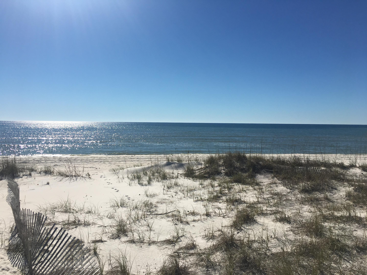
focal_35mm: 29
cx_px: 184
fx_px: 307
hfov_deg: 61.7
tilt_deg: -2.9
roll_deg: -1.8
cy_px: 138
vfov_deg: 48.2
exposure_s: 1/4808
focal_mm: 4.15
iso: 25
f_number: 2.2
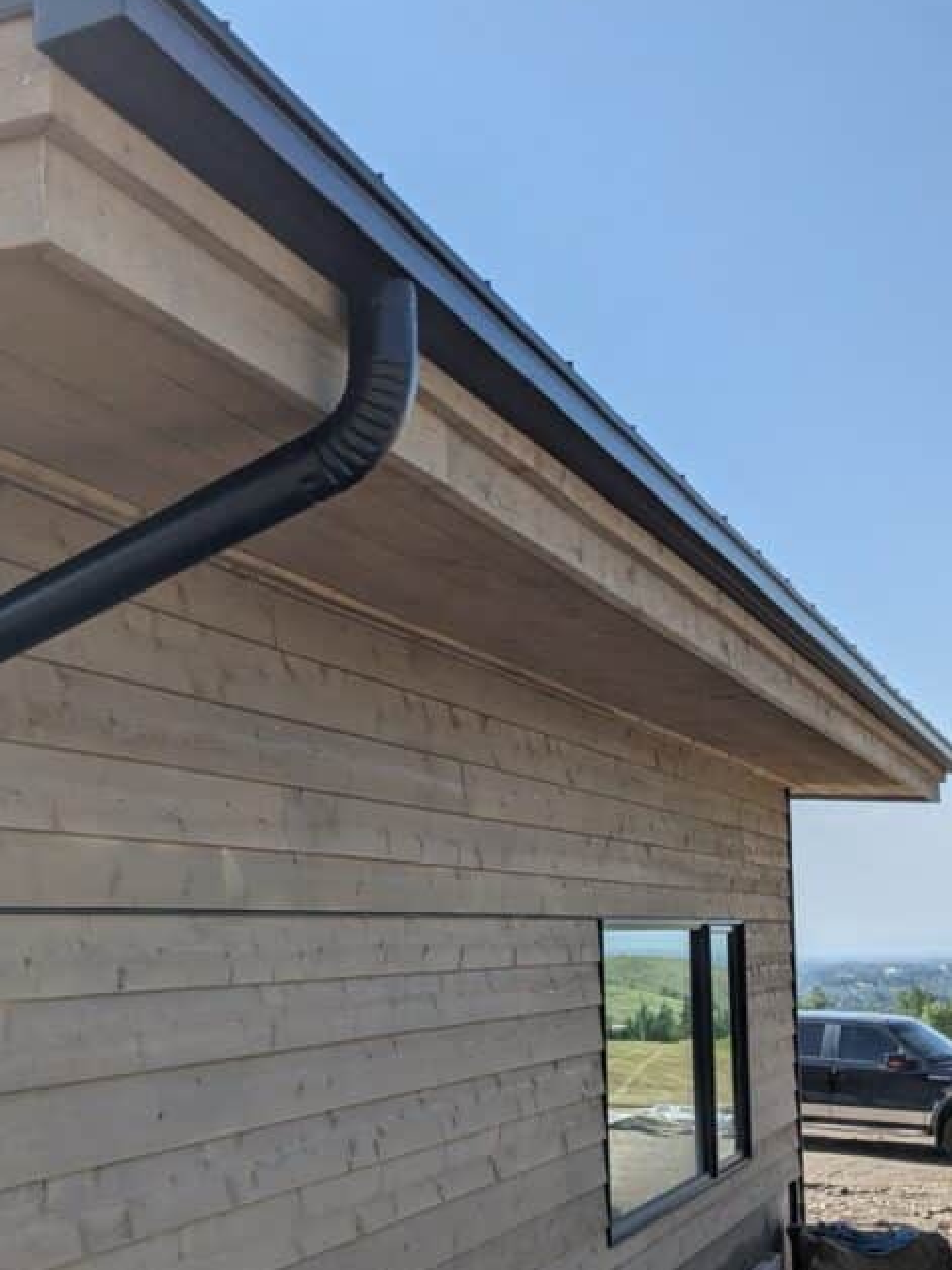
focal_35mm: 44
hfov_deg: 32.1
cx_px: 210
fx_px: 1613
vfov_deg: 42.5
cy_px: 831
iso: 51
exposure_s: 1/3906
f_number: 1.73
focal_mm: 4.38
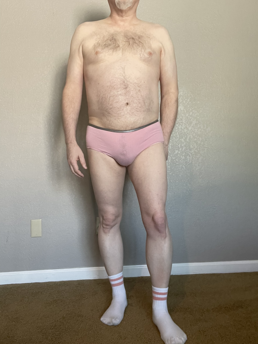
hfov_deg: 46.8
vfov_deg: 60.0
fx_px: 298
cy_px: 172
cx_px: 129
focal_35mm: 30
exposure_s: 1/40
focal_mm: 2.71
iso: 320
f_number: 2.2
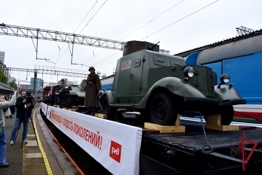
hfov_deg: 67.4
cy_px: 88
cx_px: 131
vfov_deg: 47.9
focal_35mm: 27
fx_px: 196
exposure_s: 1/400
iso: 640
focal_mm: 18
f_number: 10
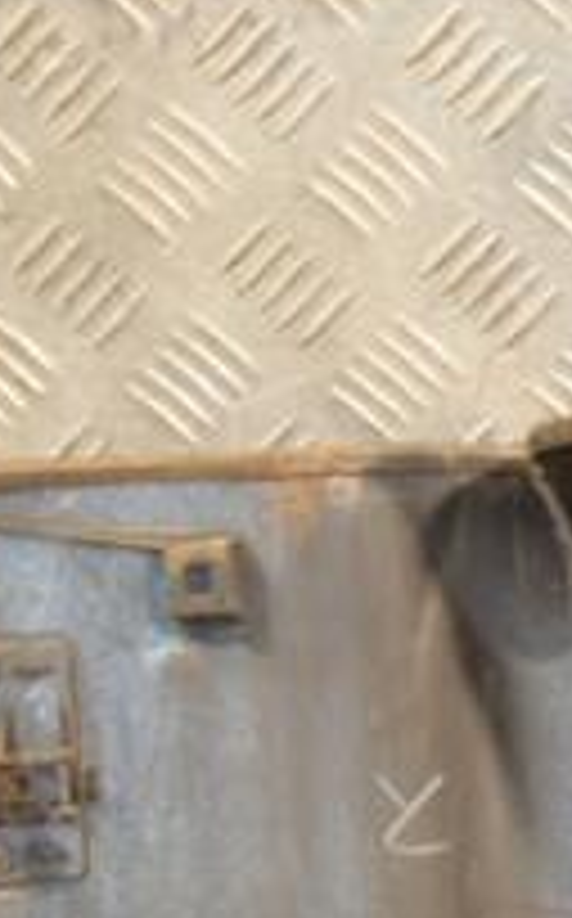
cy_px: 693
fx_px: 3827
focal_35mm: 153
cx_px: 1000
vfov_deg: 13.6
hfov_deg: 8.3
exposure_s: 1/125
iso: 800
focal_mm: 34
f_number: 5
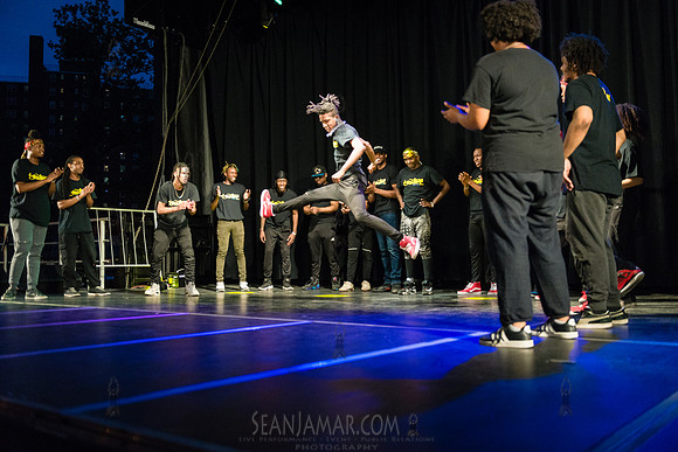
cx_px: 339
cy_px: 226
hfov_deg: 53.1
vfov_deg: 36.9
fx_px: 678
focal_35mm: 36
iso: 4000
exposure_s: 1/1000
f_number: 2.8
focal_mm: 36
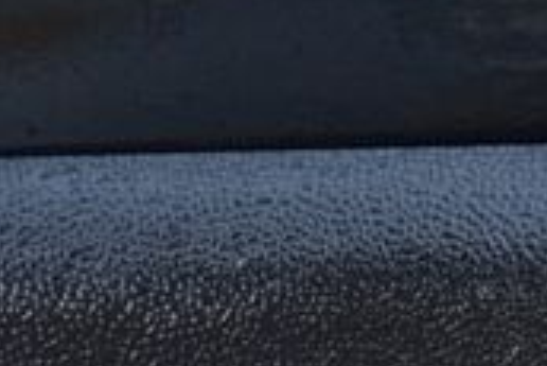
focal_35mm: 307
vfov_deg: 4.4
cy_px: -280
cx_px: 506
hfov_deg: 6.7
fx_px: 4666
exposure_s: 1/50
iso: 400
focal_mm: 55
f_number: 8
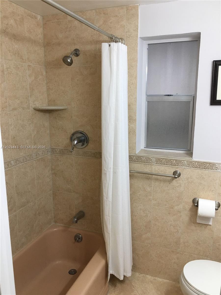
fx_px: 247
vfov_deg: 61.7
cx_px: 110
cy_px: 148
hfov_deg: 48.2
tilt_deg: -10.2
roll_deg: +1.3
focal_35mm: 29
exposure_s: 1/30
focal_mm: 4.15
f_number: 2.2
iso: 40
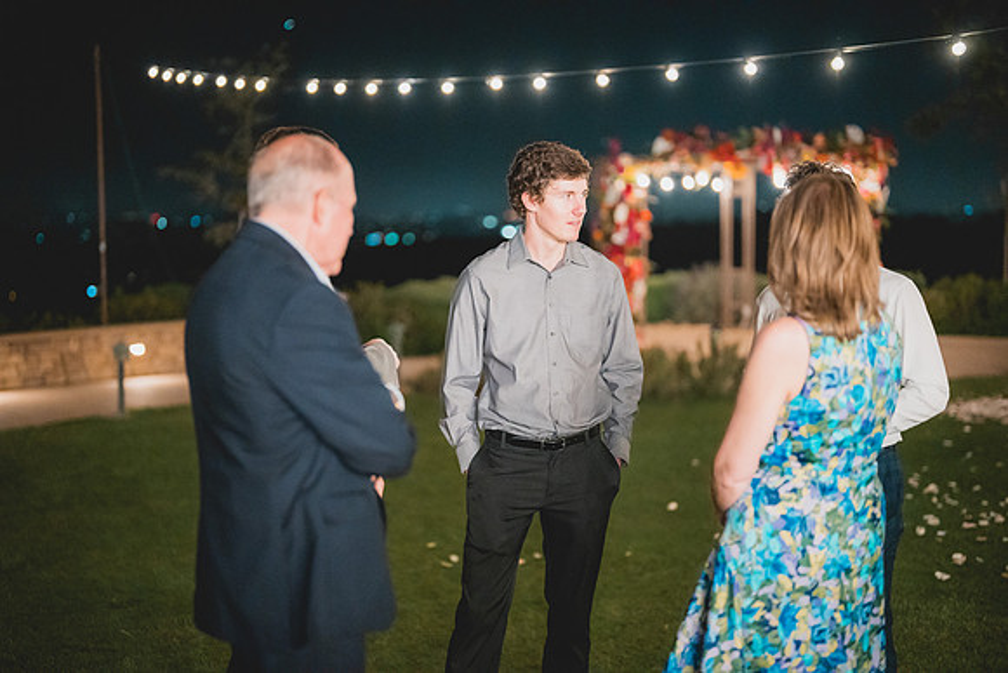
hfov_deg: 39.6
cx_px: 504
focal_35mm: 50
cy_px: 336
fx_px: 1400
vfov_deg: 27.0
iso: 8000
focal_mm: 50
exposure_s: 1/200
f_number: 1.2
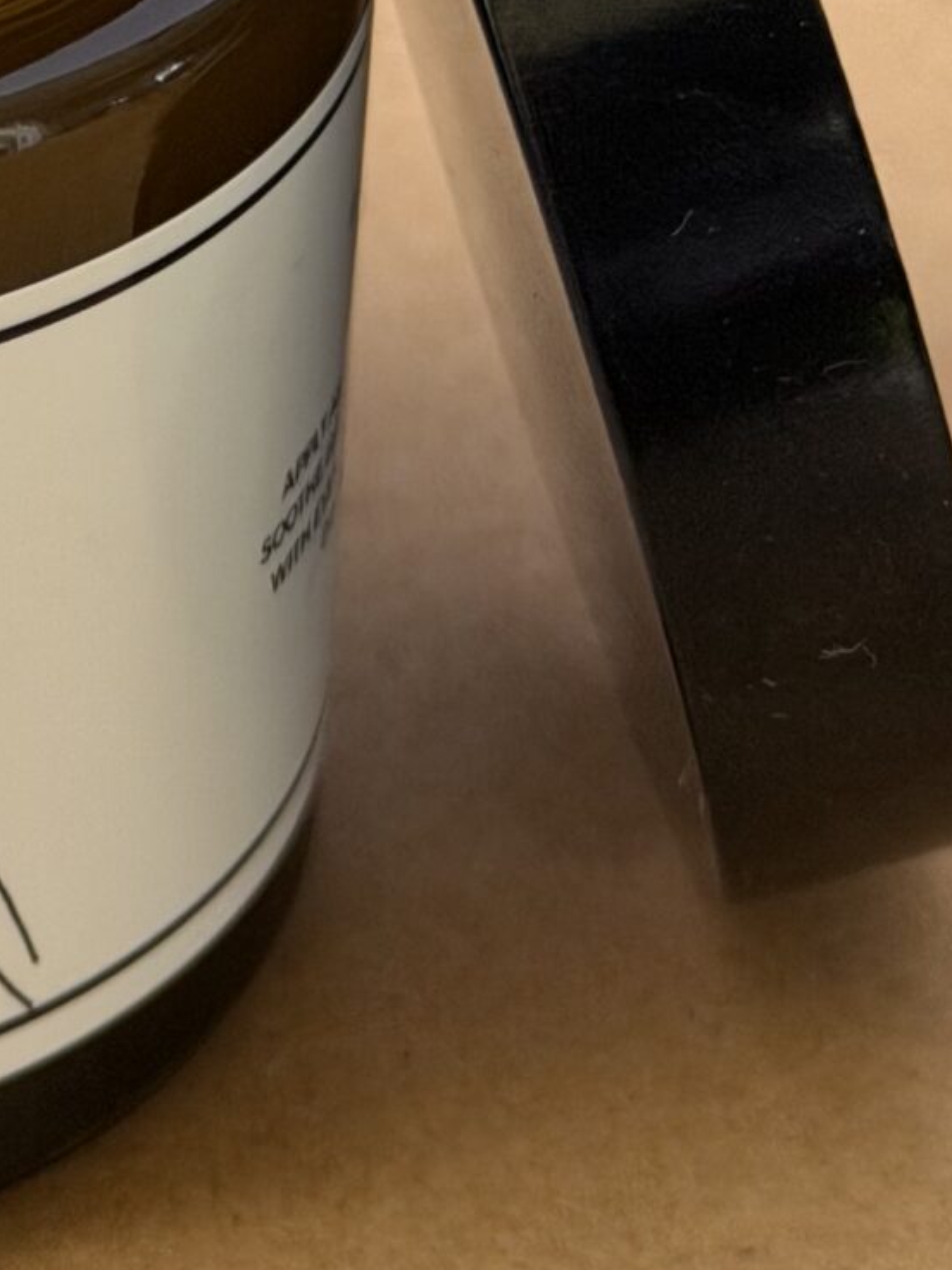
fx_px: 6124
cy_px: 97
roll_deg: +0.7
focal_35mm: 167
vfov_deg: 11.7
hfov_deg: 8.7
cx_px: -395
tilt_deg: -32.5
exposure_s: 1/60
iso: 125
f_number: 1.78
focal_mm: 6.76
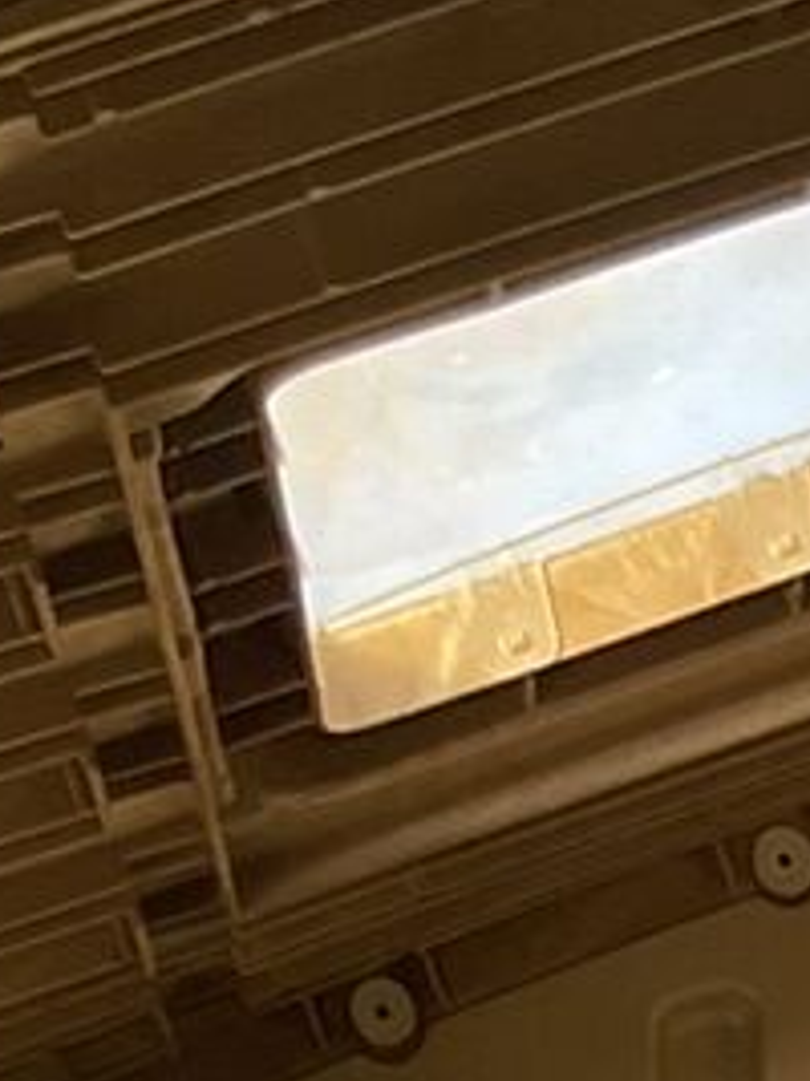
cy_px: 3931
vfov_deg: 7.8
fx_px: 5995
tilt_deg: -10.8
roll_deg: -2.2
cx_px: 2013
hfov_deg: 7.2
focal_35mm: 192
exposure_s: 1/121
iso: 32
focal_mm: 5.1
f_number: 1.6
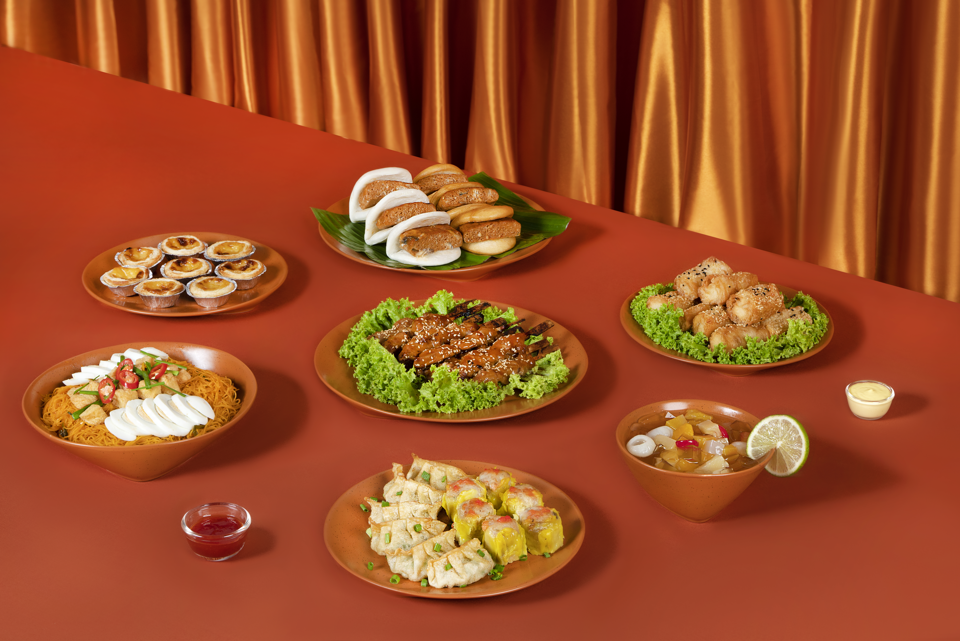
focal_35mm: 51
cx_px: 480
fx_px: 1360
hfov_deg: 38.9
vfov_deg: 26.5
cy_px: 320
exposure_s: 1/250
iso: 200
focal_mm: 51
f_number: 7.1
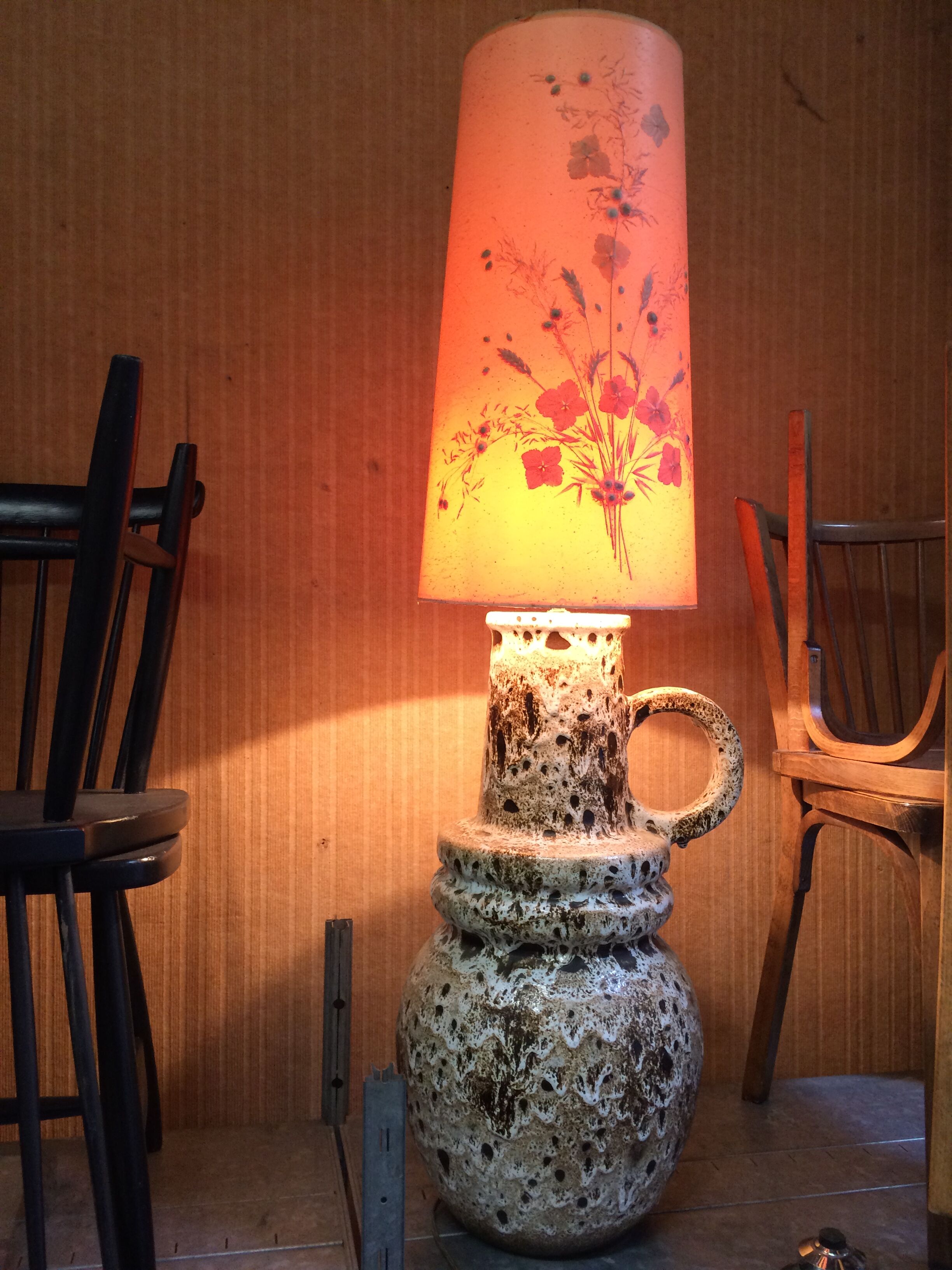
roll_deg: +0.1
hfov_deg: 48.2
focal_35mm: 29
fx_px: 1063
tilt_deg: -0.6
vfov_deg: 61.7
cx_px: 476
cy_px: 635
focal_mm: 4.15
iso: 125
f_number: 2.2
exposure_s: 1/33
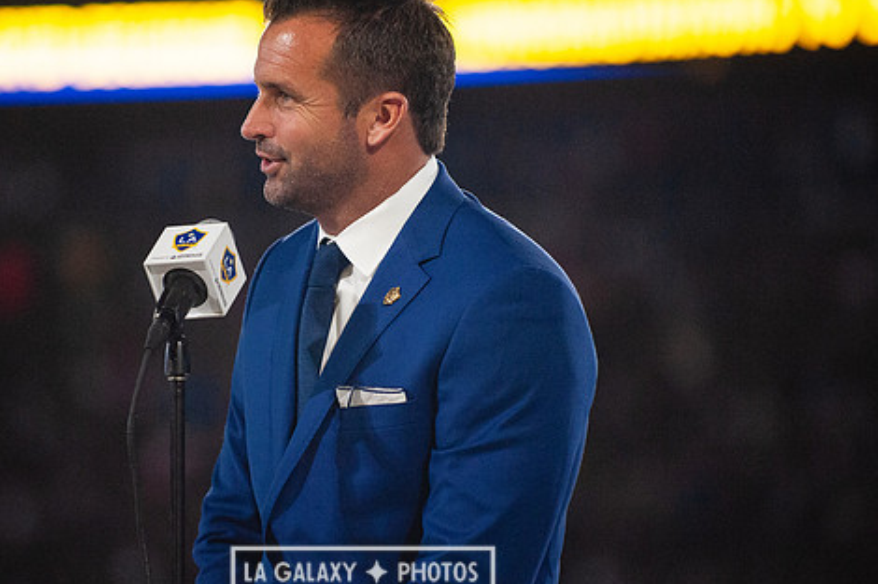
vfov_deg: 5.6
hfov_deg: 8.3
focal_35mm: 247
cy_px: 291
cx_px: 362
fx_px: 6022
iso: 3200
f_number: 2.8
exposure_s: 1/2000
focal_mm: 200
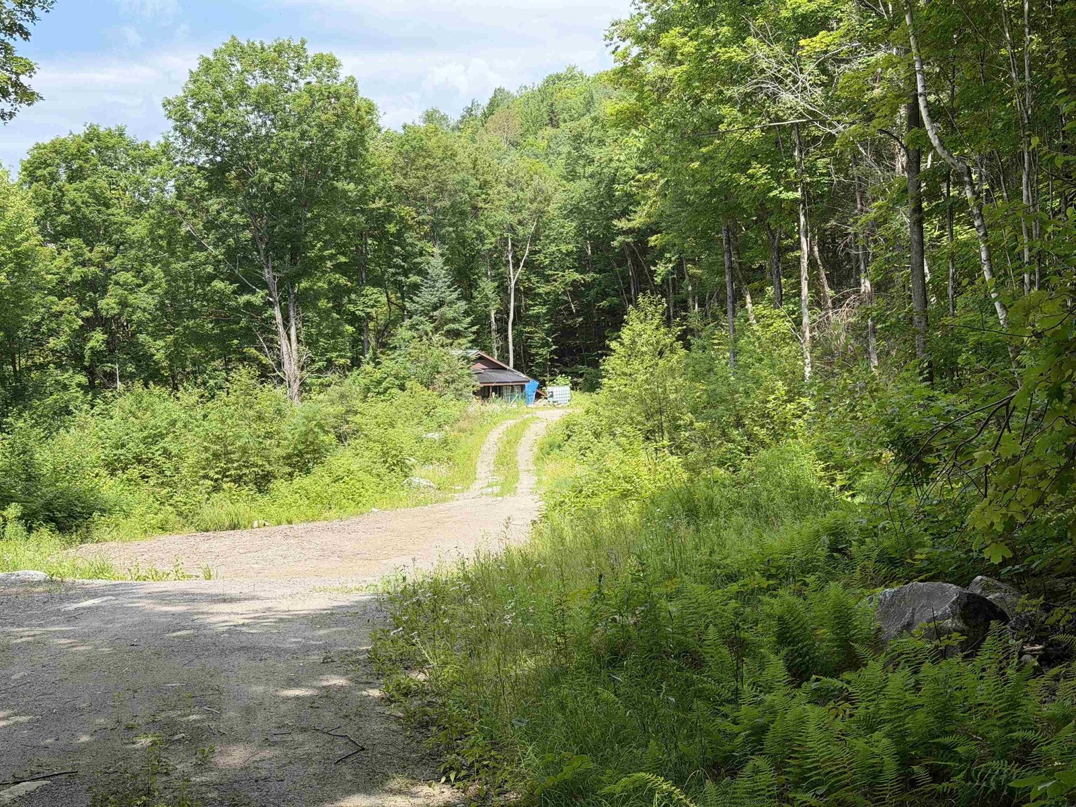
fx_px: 1492
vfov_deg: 30.3
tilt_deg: -2.8
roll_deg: +0.8
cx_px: 538
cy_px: 404
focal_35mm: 48
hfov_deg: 39.7
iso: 100
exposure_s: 1/2208
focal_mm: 6.76
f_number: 1.78
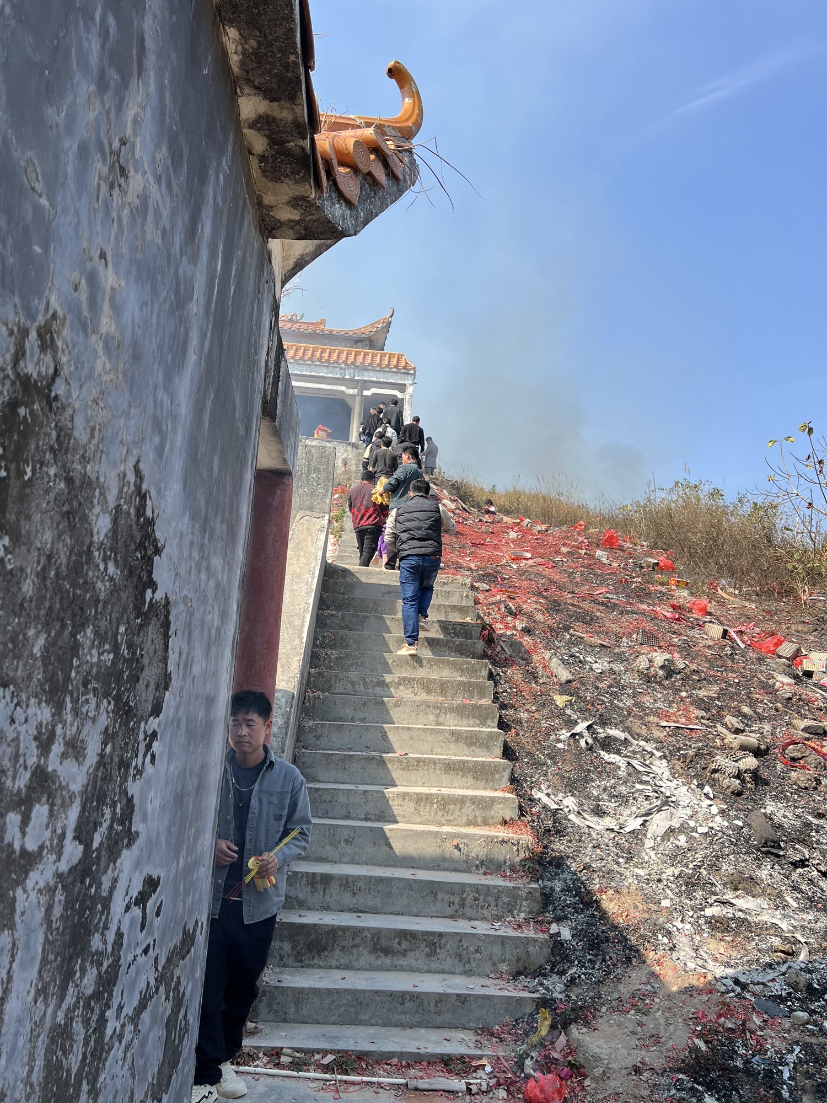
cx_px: 414
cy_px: 552
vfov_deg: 67.3
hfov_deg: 53.1
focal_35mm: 26
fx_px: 828
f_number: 1.5
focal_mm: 5.7
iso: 50
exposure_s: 1/2299
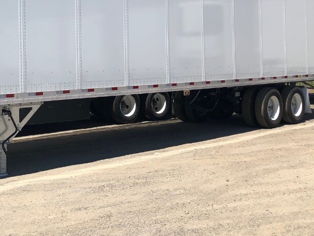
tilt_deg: +1.3
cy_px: 61
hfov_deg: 31.2
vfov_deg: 24.6
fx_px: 536
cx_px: 32
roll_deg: +1.0
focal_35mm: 59
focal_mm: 3.99
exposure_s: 1/2703
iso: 25
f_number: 1.8
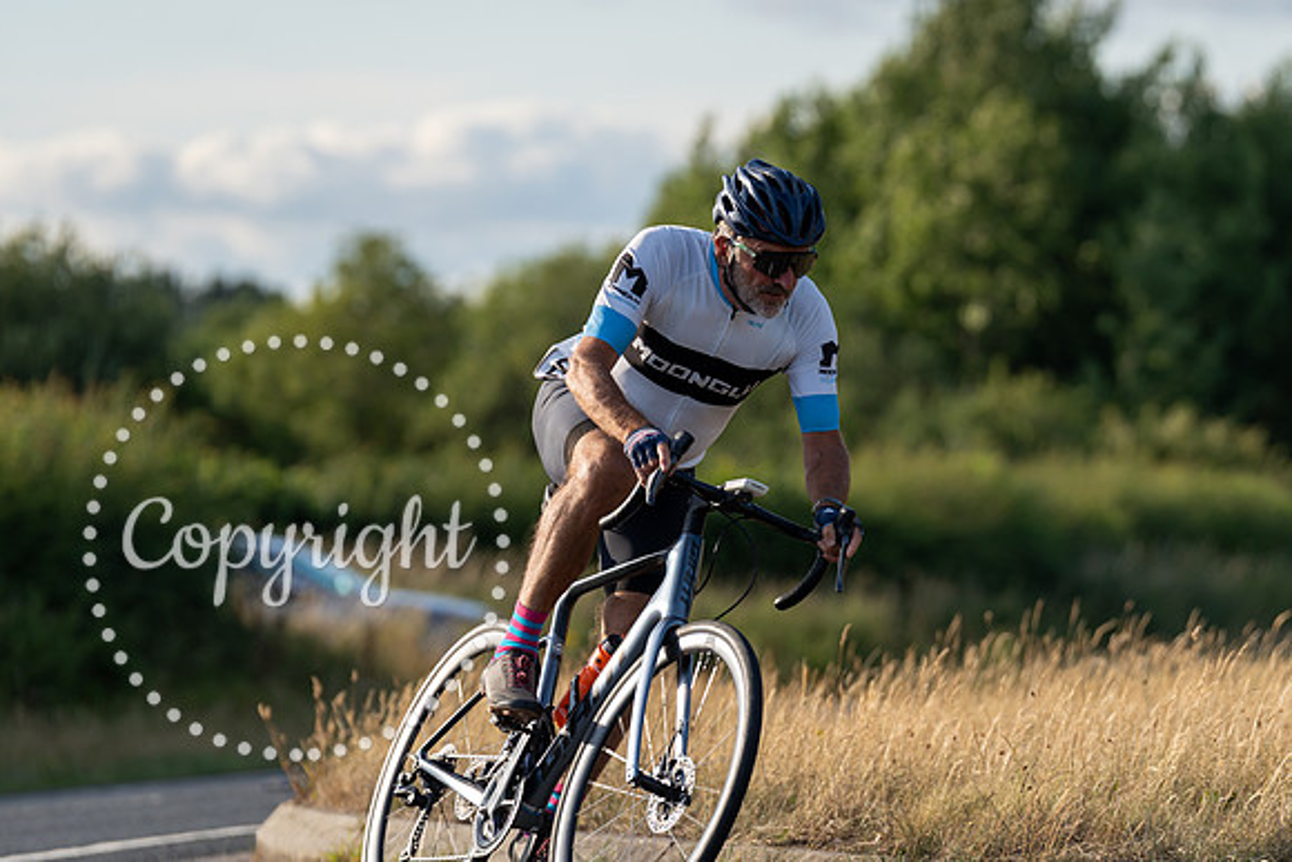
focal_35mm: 245
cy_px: 334
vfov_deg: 5.6
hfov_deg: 8.4
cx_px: 792
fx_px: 8803
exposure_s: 1/1000
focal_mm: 200
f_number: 4
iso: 125
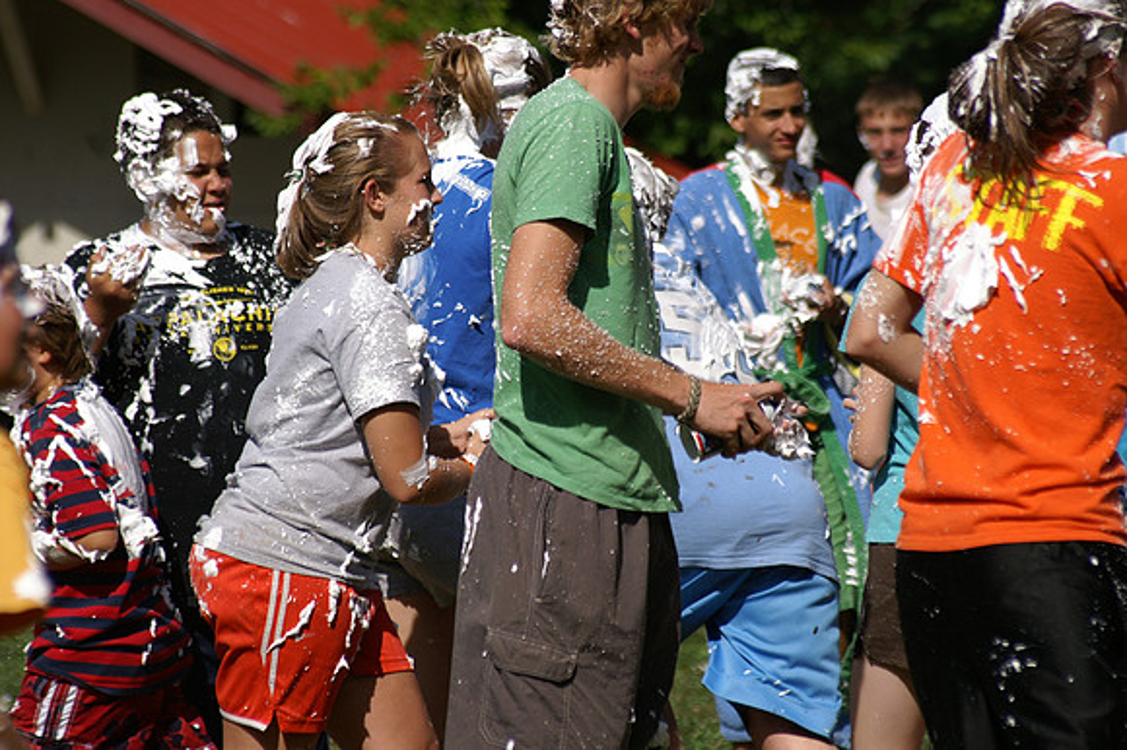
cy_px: 375
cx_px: 564
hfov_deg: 6.9
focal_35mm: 300
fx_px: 9386
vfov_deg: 4.6
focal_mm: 200
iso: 100
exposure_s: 1/1000
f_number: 6.3
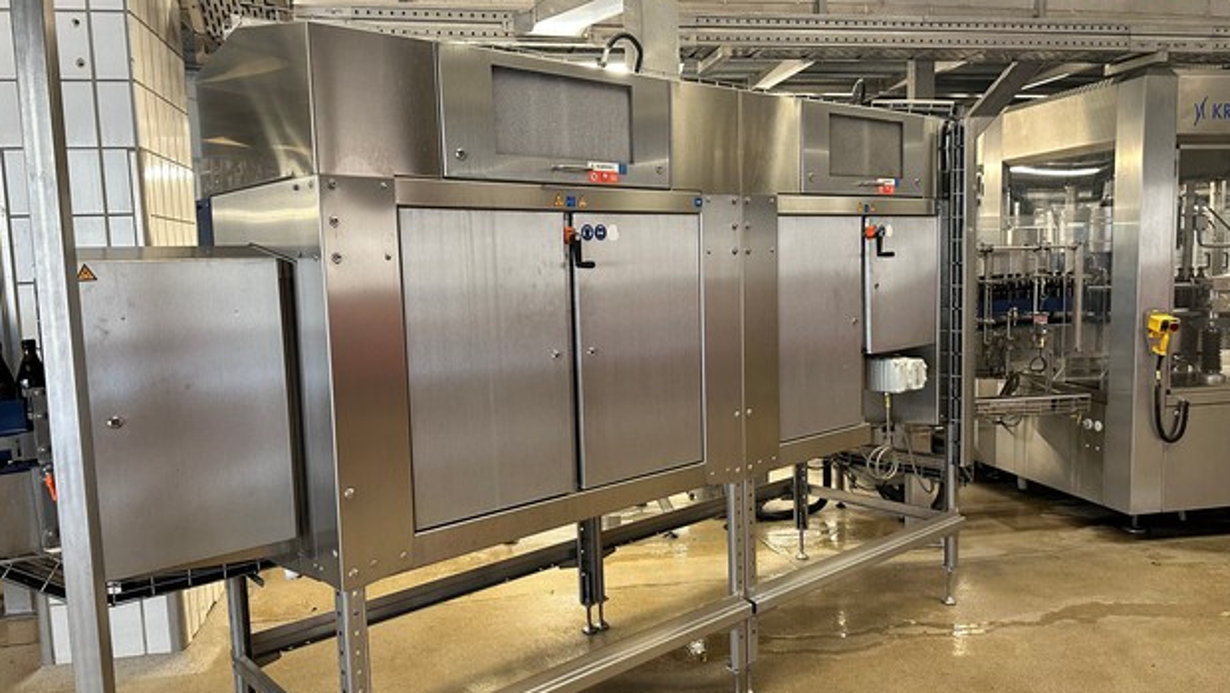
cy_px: 357
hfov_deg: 69.8
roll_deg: +1.5
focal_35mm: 27
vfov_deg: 42.9
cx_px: 605
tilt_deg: -5.2
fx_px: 881
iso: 250
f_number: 1.78
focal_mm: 6.86
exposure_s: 1/50
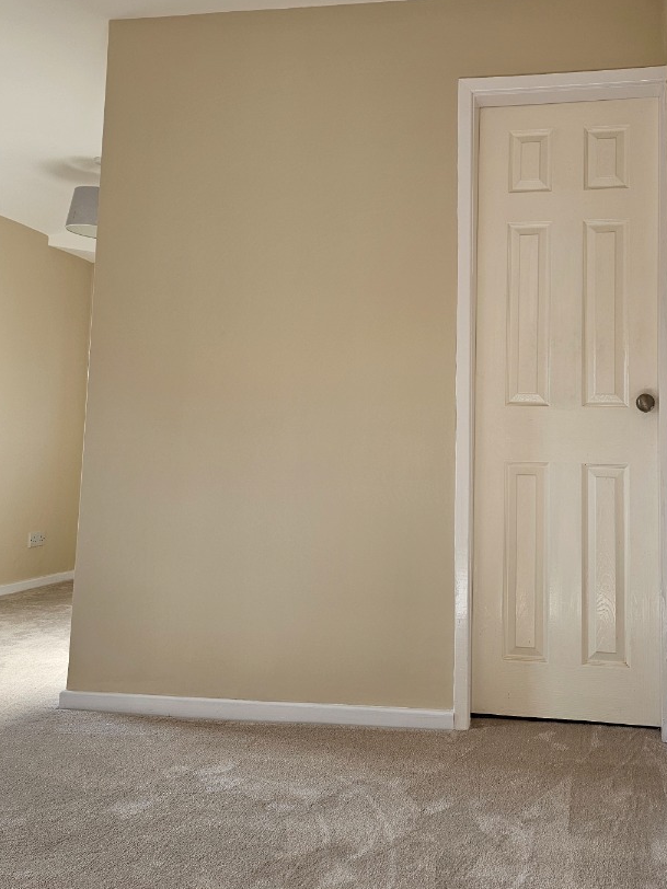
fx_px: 874
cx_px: 471
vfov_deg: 53.5
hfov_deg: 41.0
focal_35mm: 34
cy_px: 348
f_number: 1.7
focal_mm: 6.3
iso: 25
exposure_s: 1/180
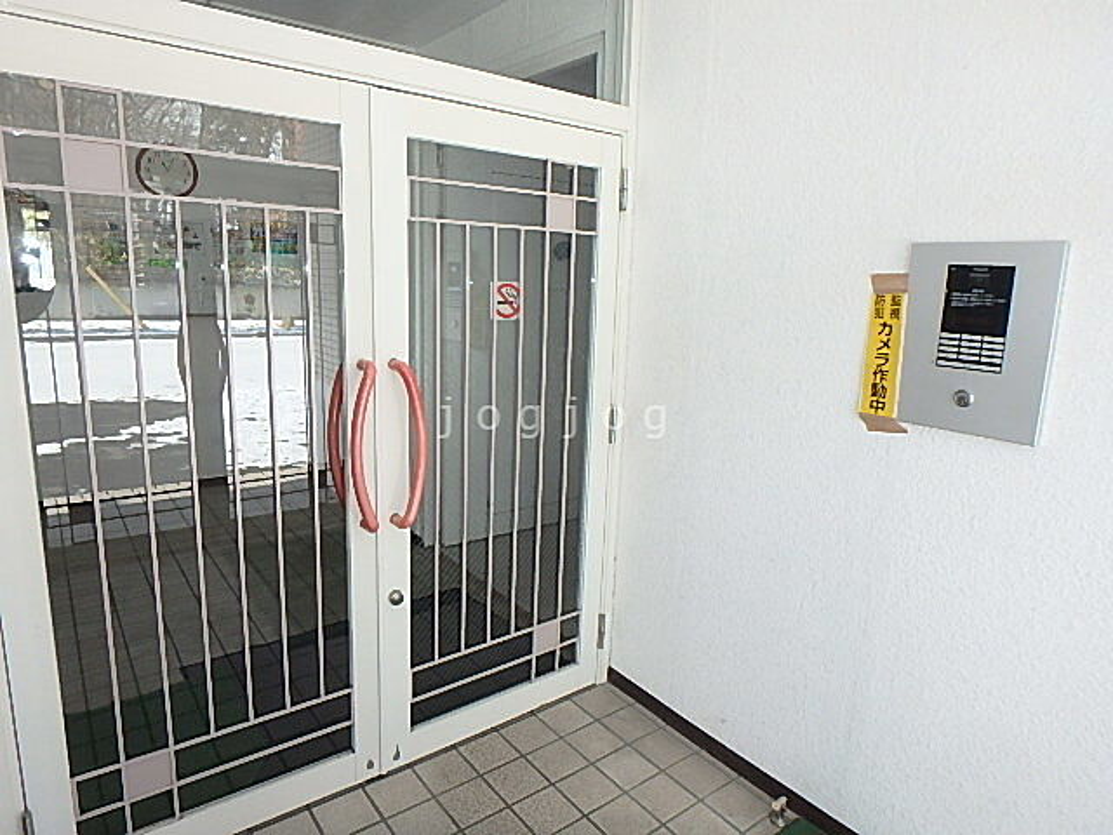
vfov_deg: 63.4
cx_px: 556
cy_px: 418
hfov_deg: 79.0
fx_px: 675
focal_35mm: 21
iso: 320
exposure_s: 1/250
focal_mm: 3.7
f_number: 3.5
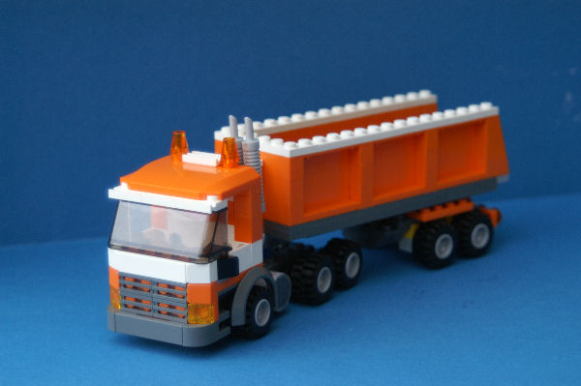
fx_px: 1693
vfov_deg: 13.0
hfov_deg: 19.5
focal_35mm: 105
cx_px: 290
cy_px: 193
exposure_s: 1/30
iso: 320
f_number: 4.5
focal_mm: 70
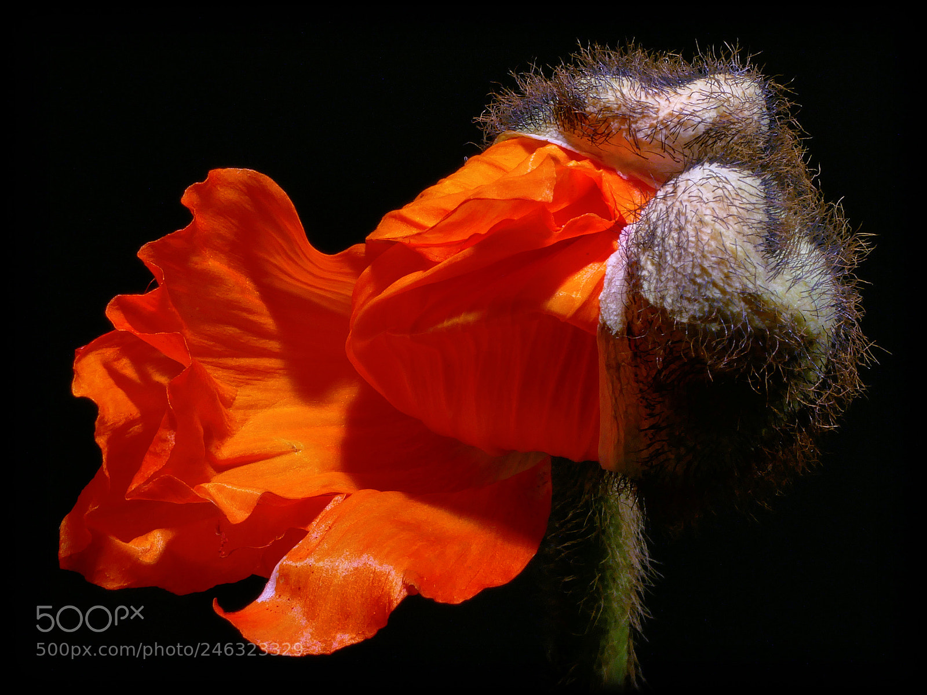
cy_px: 348
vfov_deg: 24.4
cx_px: 464
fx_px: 1607
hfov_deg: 32.2
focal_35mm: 60
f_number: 22
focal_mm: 30
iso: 200
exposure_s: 1.6
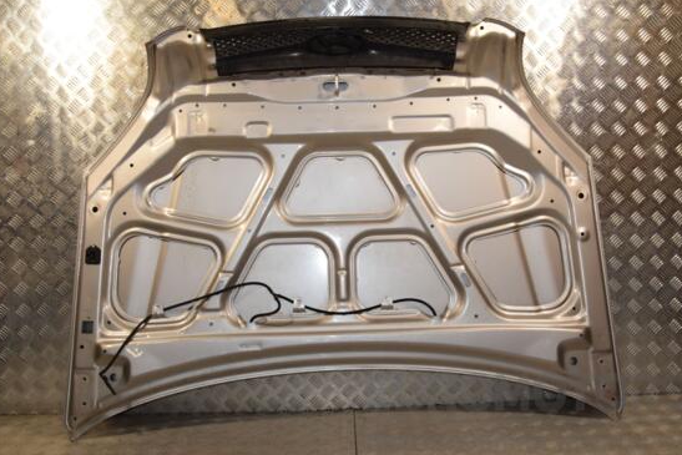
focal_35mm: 35
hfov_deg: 55.0
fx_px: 655
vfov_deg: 38.3
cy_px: 226
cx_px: 342
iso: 800
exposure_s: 1/200
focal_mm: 21
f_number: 7.1
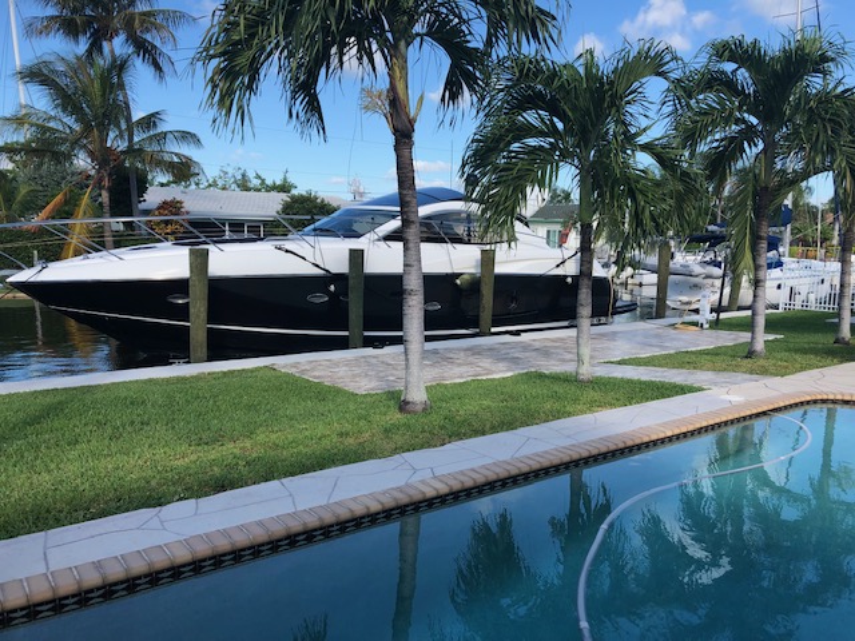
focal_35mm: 28
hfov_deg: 63.4
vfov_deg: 49.7
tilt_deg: -5.2
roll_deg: +1.0
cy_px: 320
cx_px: 428
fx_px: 692
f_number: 1.8
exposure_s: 1/1130
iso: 20
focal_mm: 3.99
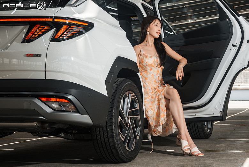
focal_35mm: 75
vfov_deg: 18.2
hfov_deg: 27.0
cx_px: 124
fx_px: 519
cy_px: 84
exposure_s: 1/40
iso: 400
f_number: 5.6
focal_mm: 75
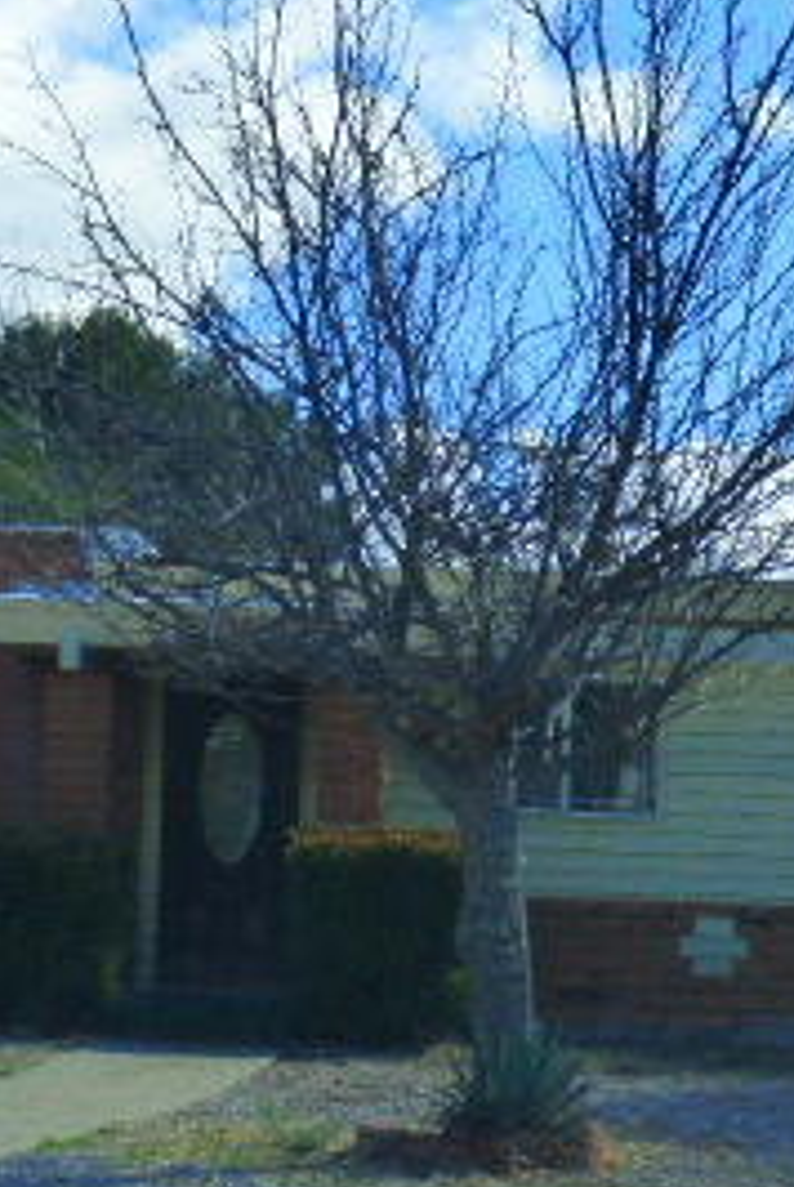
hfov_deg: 11.4
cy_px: 500
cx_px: 348
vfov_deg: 17.0
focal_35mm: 120
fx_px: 3959
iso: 250
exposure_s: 1/800
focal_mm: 8.24
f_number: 3.8
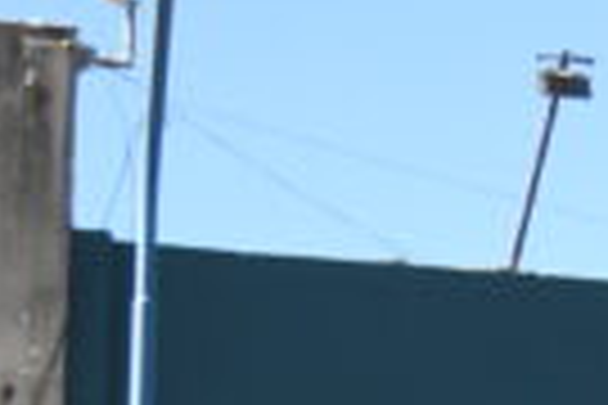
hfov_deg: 6.9
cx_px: 1675
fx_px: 4627
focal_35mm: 274
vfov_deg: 4.8
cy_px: 1082
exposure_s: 1/2000
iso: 500
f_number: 4
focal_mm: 24
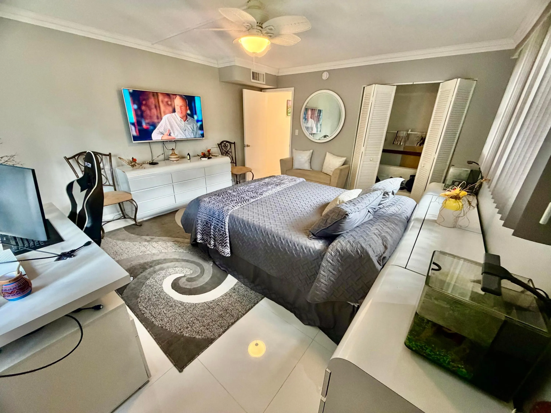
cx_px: 276
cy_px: 206
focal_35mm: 14
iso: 500
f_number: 2.2
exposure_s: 1/60
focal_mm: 2.22
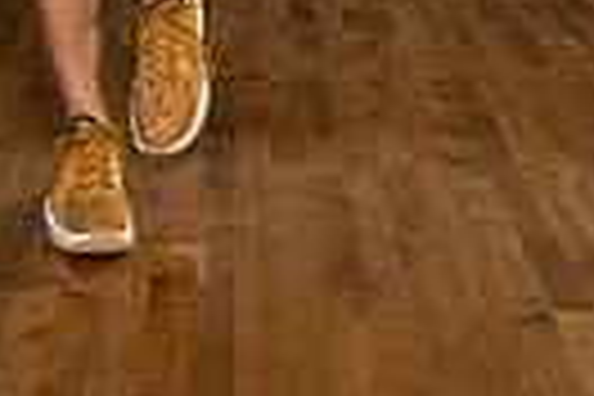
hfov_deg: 19.9
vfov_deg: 11.4
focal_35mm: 102
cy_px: -526
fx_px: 1683
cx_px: 153
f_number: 4.5
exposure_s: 1/250
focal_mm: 30
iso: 400
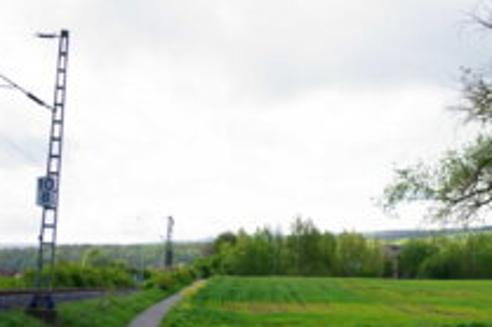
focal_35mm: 67
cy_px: 192
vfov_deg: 20.3
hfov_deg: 28.7
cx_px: 457
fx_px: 915
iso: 100
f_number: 8
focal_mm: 35
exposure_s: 1/125
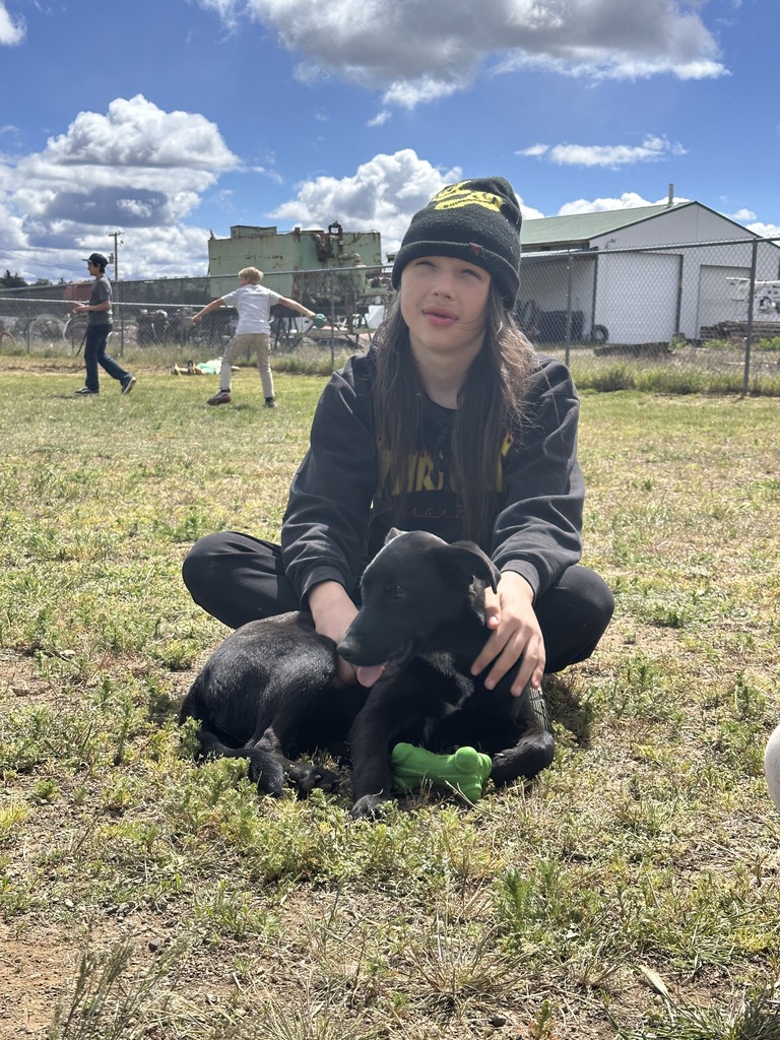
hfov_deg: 30.3
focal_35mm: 48
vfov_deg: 39.7
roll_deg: -2.0
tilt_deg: -6.6
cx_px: 390
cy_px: 520
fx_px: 1442
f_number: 1.78
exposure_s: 1/3597
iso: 64
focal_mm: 6.86
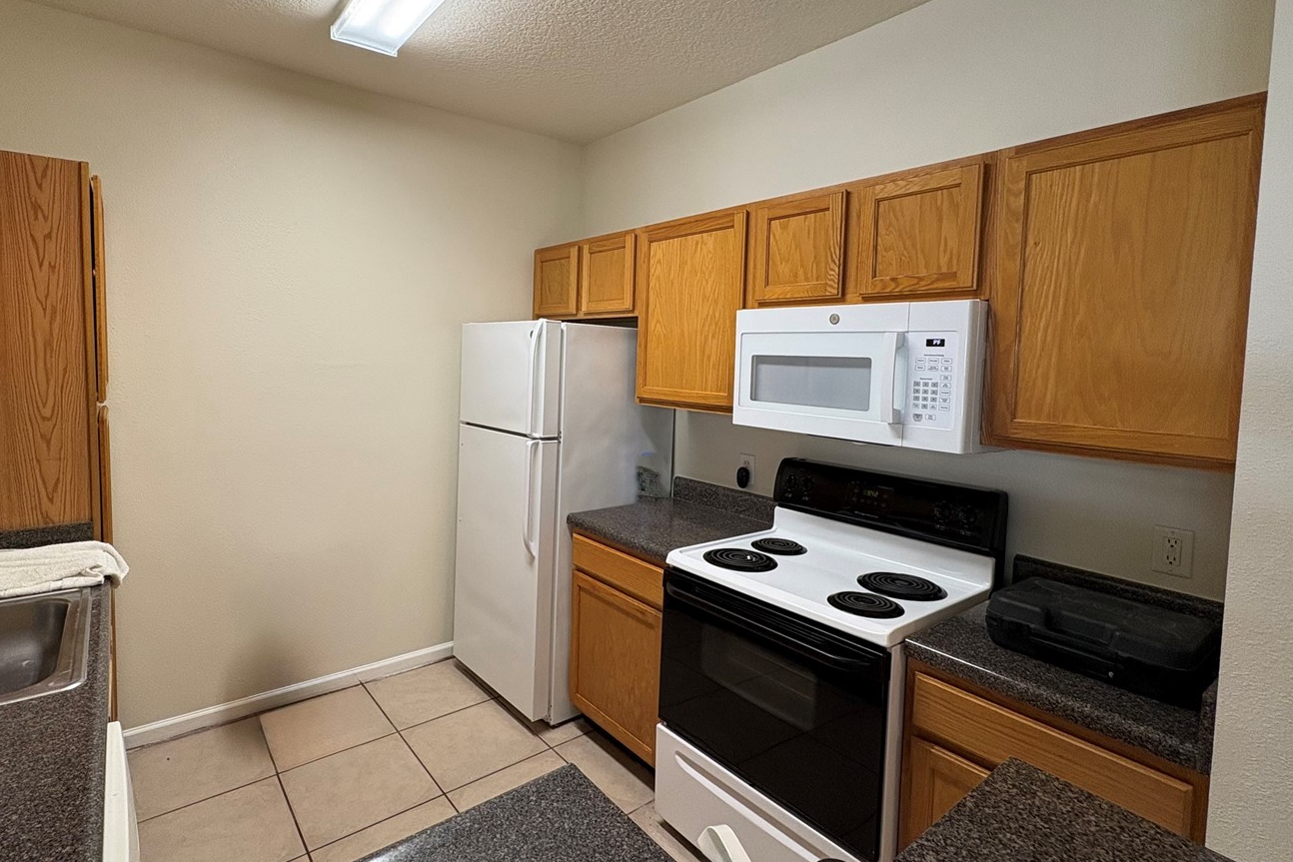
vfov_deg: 67.3
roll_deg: -0.3
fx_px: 647
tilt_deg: -4.1
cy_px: 391
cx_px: 588
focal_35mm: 18
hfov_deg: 89.8
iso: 125
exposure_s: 1/60
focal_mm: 2.22
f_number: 2.2
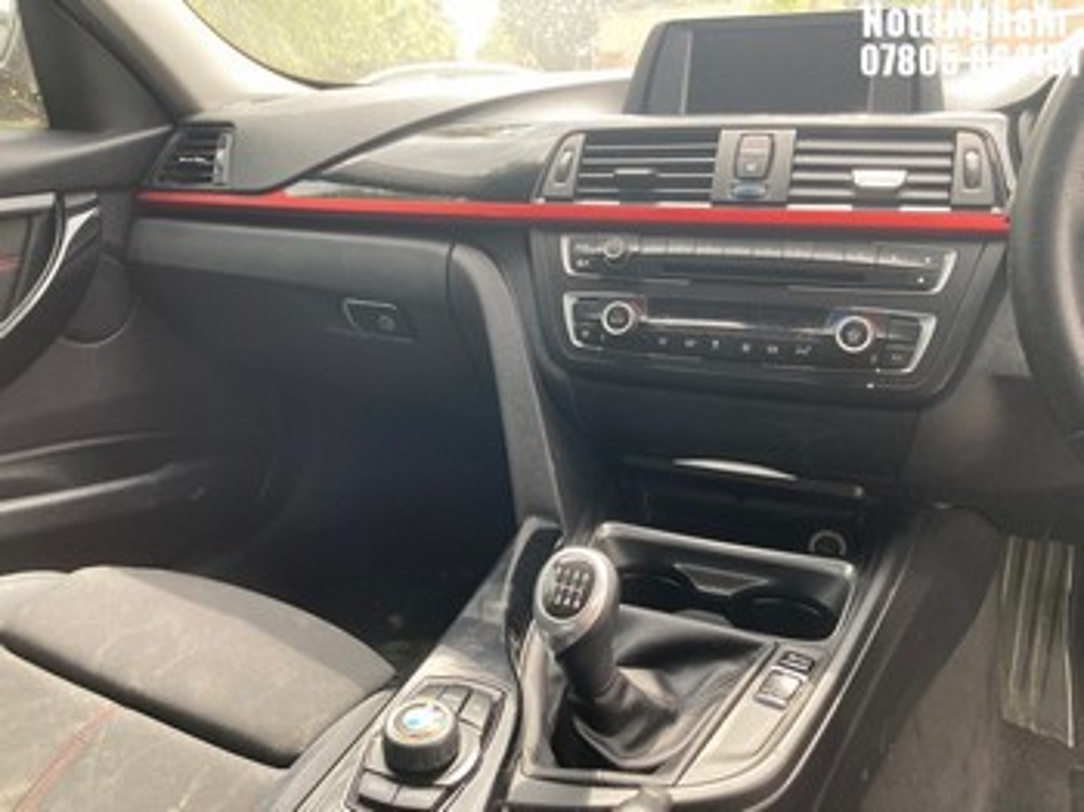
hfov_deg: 63.5
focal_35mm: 28
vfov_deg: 49.7
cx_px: 542
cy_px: 406
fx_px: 876
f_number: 1.8
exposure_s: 1/121
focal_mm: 3.99
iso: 64
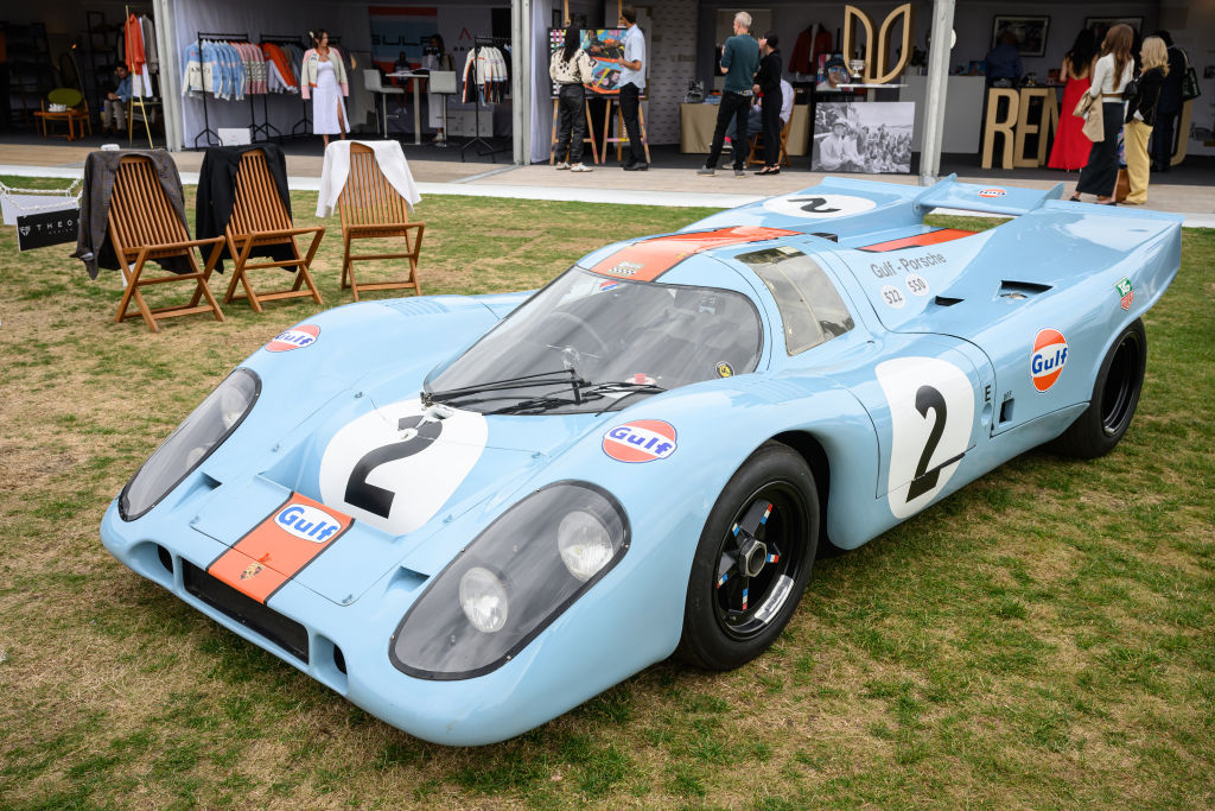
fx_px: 1131
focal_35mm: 34
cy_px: 406
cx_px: 608
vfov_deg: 39.4
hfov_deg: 56.5
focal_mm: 33.5
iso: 500
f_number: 7.1
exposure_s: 1/800
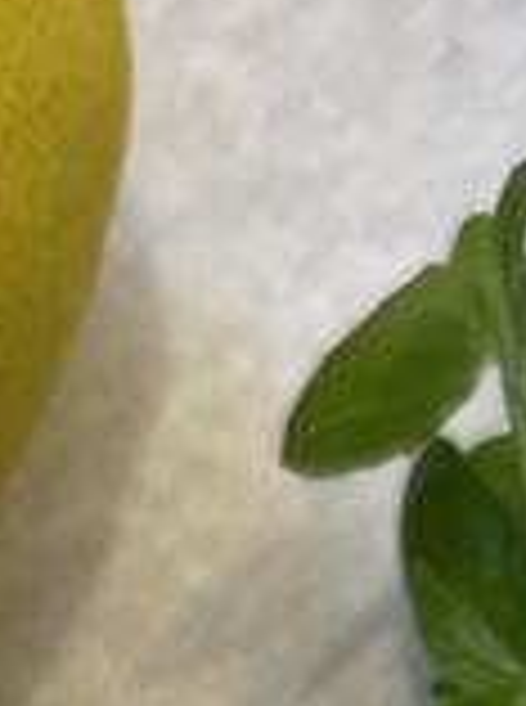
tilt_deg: -83.8
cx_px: 499
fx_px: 3458
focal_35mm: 170
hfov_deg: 8.7
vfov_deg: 10.1
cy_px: 1727
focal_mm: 5.1
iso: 50
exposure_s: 1/120
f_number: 1.6
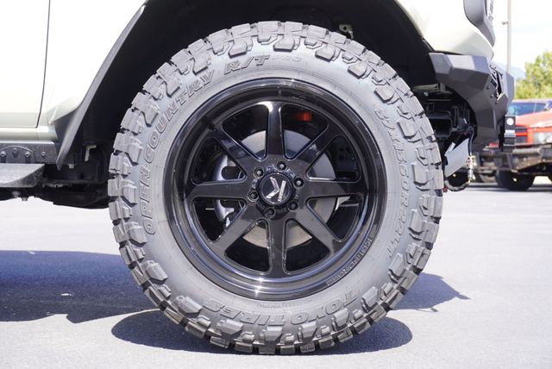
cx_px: 276
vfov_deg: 21.1
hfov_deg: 31.2
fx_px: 990
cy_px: 184
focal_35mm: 64
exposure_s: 1/100
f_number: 6.3
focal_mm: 43
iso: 100
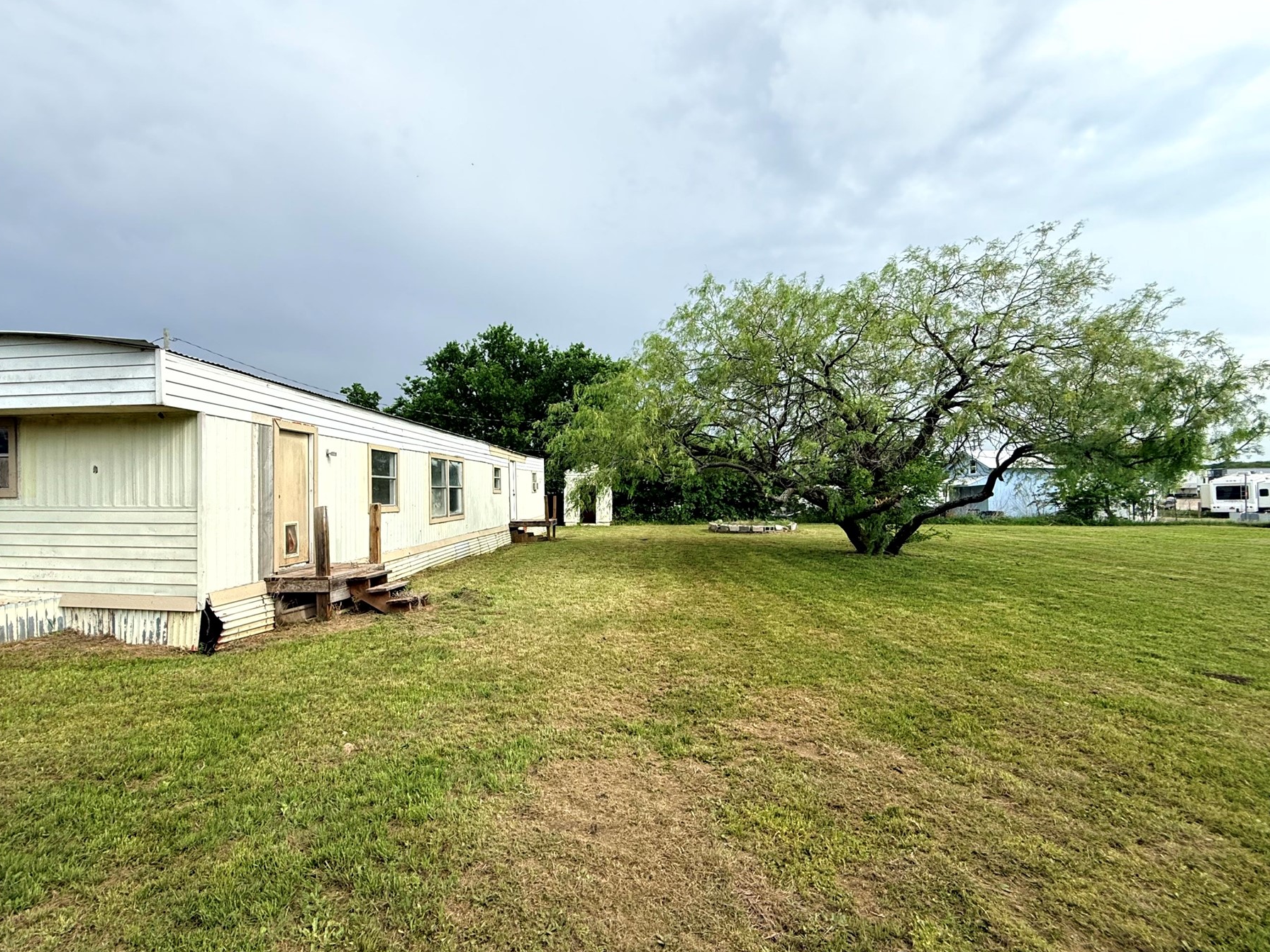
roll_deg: +1.8
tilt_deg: +0.4
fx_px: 587
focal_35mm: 16
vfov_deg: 78.1
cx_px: 560
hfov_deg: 94.1
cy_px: 492
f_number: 2.2
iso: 50
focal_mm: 2.22
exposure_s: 1/1235
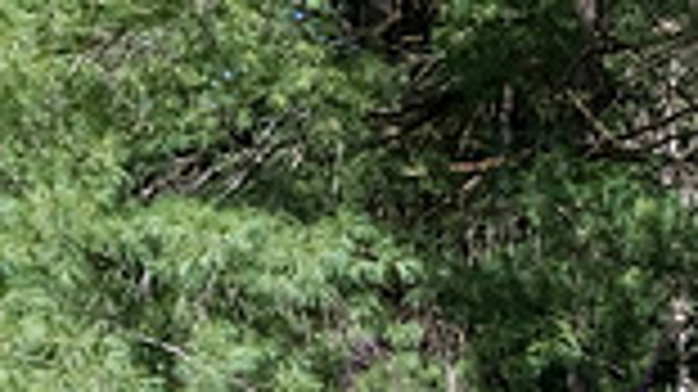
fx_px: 1813
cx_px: 1121
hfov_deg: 18.6
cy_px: 409
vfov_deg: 12.2
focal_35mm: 98
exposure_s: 1/640
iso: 800
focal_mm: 24
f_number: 11
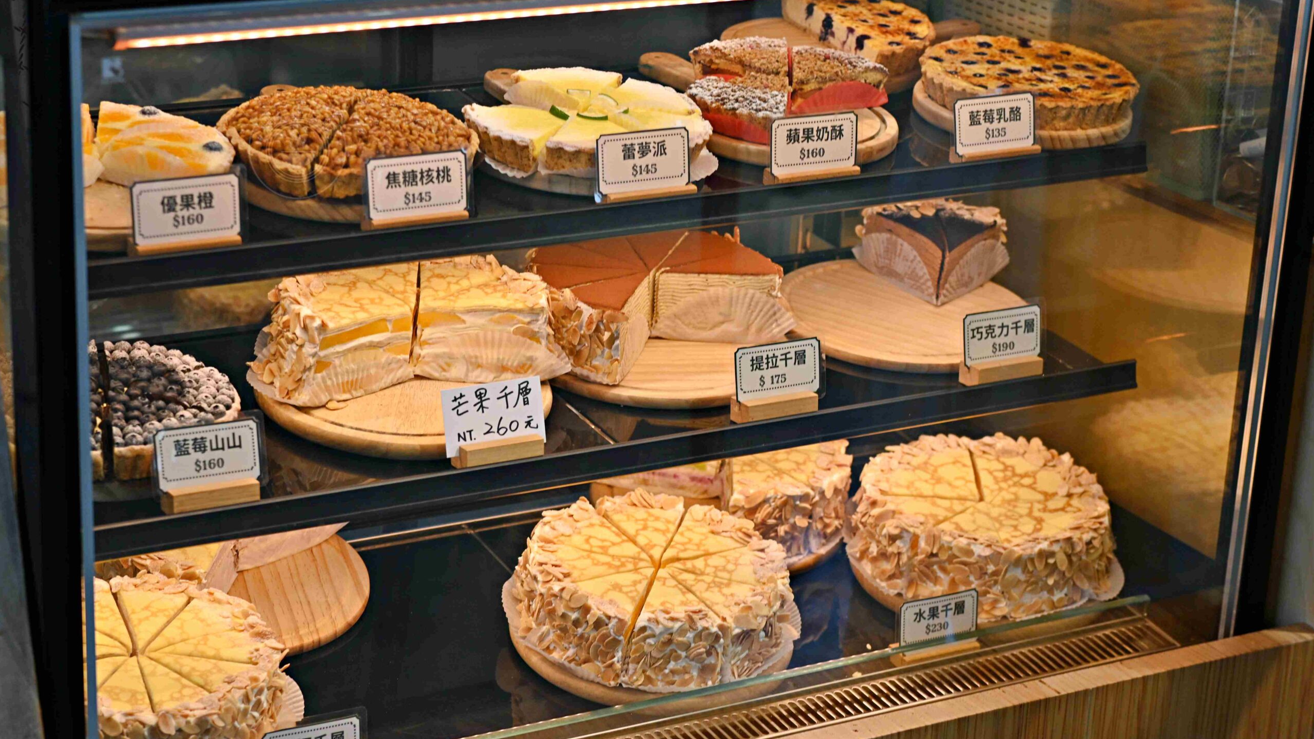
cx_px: 660
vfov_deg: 15.3
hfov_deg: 26.9
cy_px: 438
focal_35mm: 79
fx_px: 2752
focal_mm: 50
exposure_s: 1/200
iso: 100
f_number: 3.2
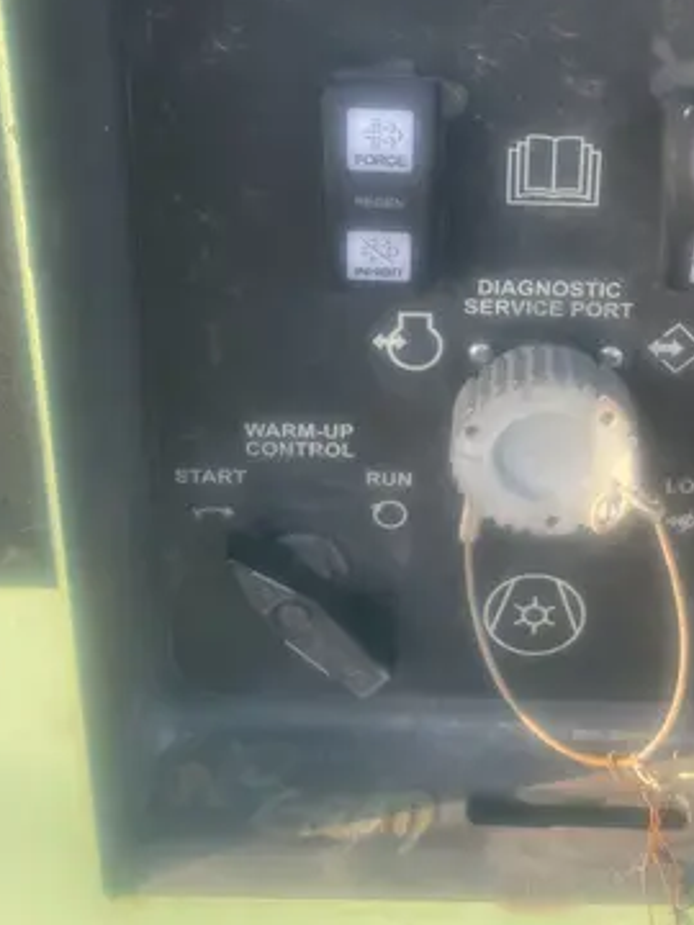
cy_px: 99
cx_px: 522
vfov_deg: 34.2
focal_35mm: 53
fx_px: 1417
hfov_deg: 27.1
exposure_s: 1/341
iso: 50
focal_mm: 4.2
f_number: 1.6
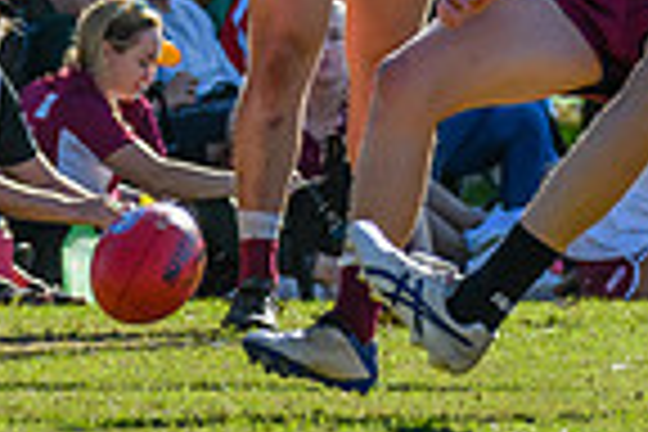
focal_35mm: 1460
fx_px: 26278
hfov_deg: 1.4
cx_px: 497
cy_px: 257
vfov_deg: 0.9
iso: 800
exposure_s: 1/1600
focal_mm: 250
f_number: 8
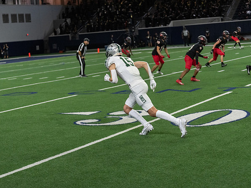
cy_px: 93
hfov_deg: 25.3
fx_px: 558
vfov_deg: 19.1
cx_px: 121
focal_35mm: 77
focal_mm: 70
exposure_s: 1/1250
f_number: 2.8
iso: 4000
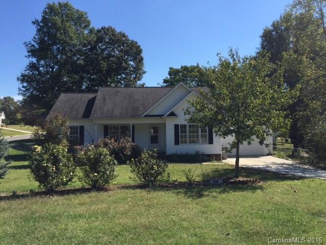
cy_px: 122
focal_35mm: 29
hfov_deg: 61.7
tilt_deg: +1.4
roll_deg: -0.6
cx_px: 163
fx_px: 273
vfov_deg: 48.2
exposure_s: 1/1412
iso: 32
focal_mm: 4.15
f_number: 2.2
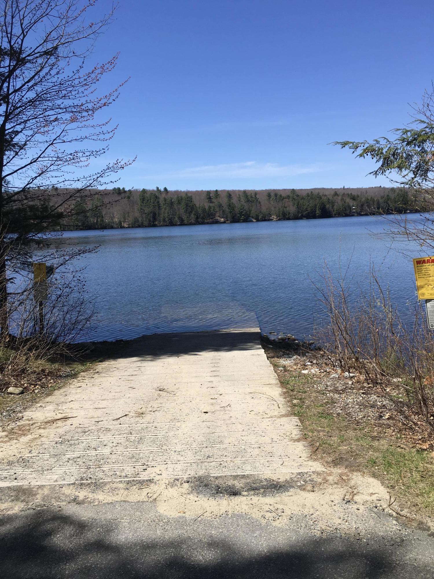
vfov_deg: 61.7
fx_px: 485
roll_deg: +2.9
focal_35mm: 29
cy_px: 290
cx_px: 217
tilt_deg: -10.5
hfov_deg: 48.2
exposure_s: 1/1748
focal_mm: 4.15
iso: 25
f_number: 2.2
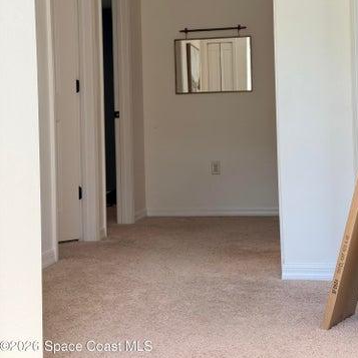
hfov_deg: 30.0
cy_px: 127
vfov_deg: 29.9
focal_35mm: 57
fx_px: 667
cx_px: 180
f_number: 1.78
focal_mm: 6.76
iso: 64
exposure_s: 1/151
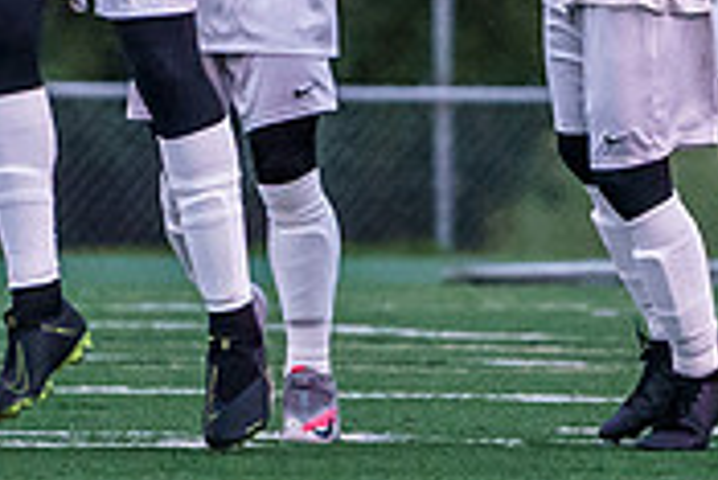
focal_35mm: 1233
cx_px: 402
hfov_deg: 1.7
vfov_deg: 1.1
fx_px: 24611
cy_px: -132
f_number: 4
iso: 5000
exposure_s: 1/1250
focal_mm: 200
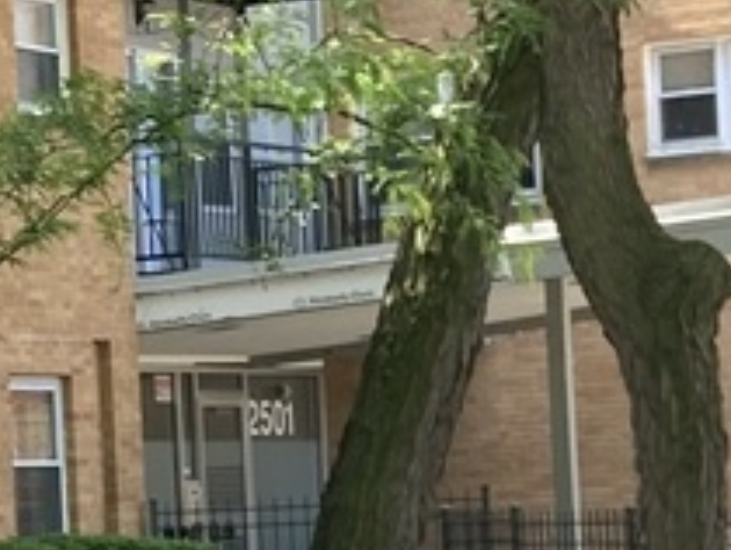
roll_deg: +1.3
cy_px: 477
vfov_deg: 7.7
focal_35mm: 192
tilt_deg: +2.8
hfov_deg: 10.0
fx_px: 4059
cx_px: -359
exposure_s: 1/121
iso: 20
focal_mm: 3.99
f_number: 1.8
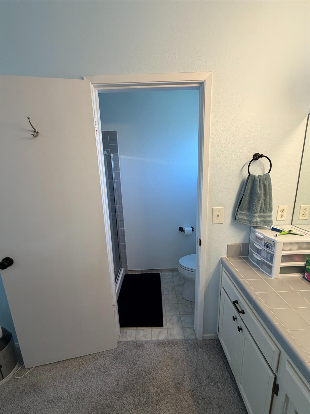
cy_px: 207
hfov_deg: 85.7
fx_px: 167
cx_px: 155
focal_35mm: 14
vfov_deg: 102.0
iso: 160
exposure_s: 1/120
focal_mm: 2.22
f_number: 2.2
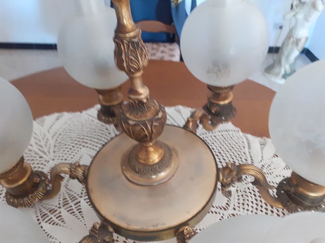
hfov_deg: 65.3
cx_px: 162
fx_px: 253
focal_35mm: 27
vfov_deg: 51.4
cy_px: 122
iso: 250
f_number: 1.9
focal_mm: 3.6
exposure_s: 1/25
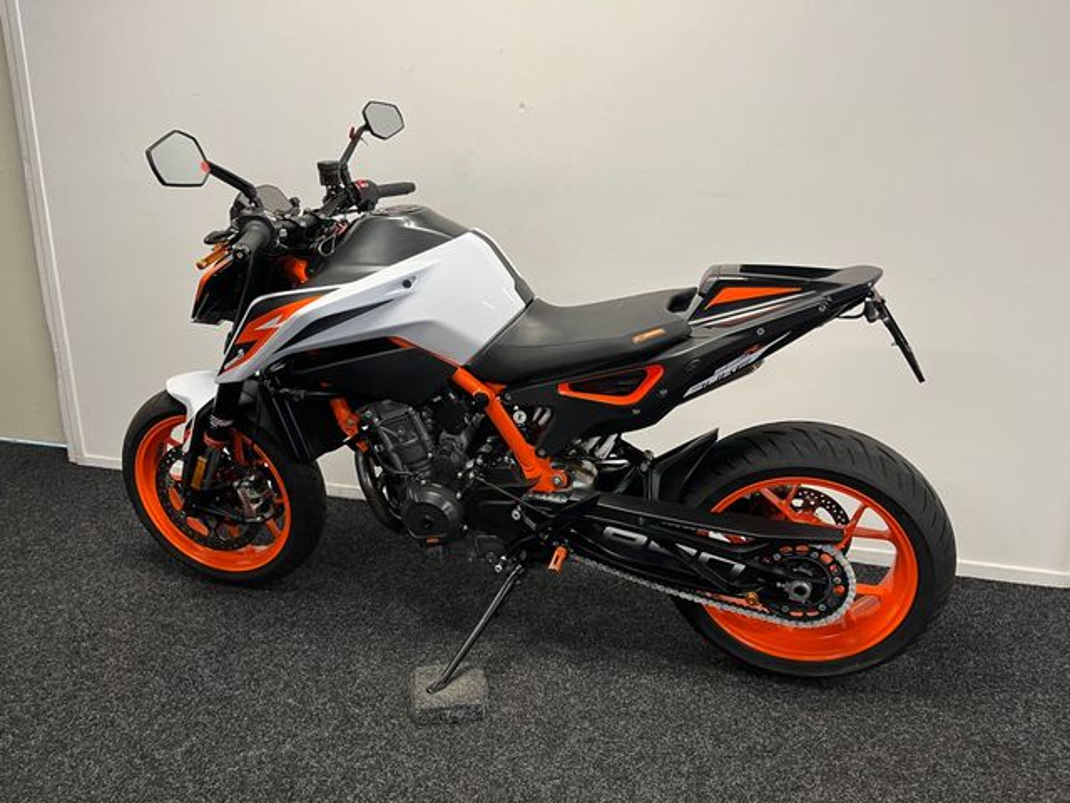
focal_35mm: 26
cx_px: 535
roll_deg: -0.3
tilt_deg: -16.0
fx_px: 804
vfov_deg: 53.1
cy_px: 402
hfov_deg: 67.3
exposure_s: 1/50
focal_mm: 5.1
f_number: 1.6
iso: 80
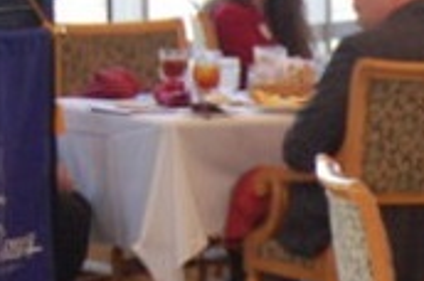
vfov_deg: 4.4
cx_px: 707
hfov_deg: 6.6
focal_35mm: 306
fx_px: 3596
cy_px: 460
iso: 800
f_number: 4.8
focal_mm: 35
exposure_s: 1/60
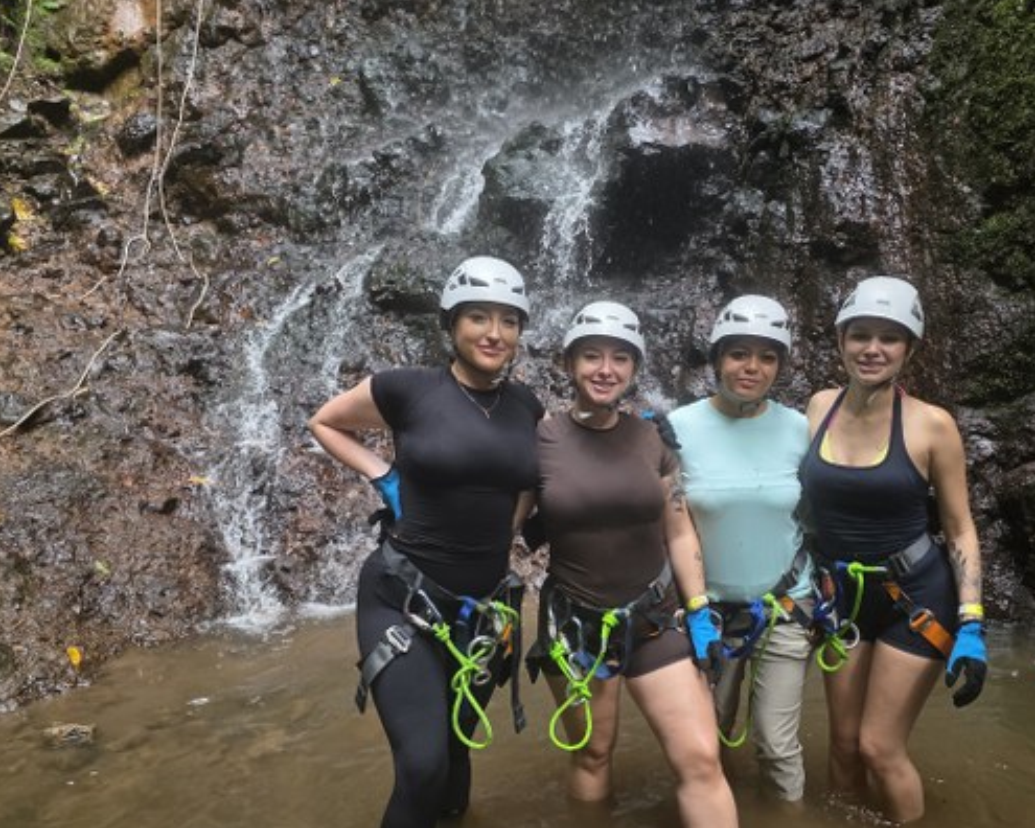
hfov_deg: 60.2
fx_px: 888
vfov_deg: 49.7
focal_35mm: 29
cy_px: 485
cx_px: 592
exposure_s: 1/180
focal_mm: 6.3
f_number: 1.7
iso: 160
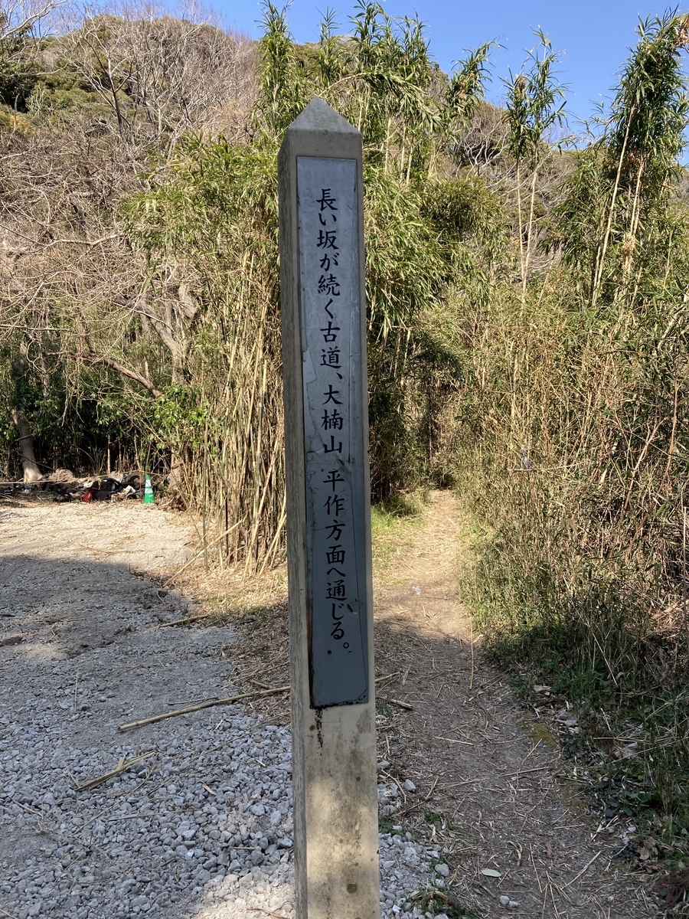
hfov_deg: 49.7
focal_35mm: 28
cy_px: 460
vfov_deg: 63.4
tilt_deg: -2.7
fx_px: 743
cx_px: 344
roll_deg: +0.1
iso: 20
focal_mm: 3.99
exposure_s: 1/657
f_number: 1.8
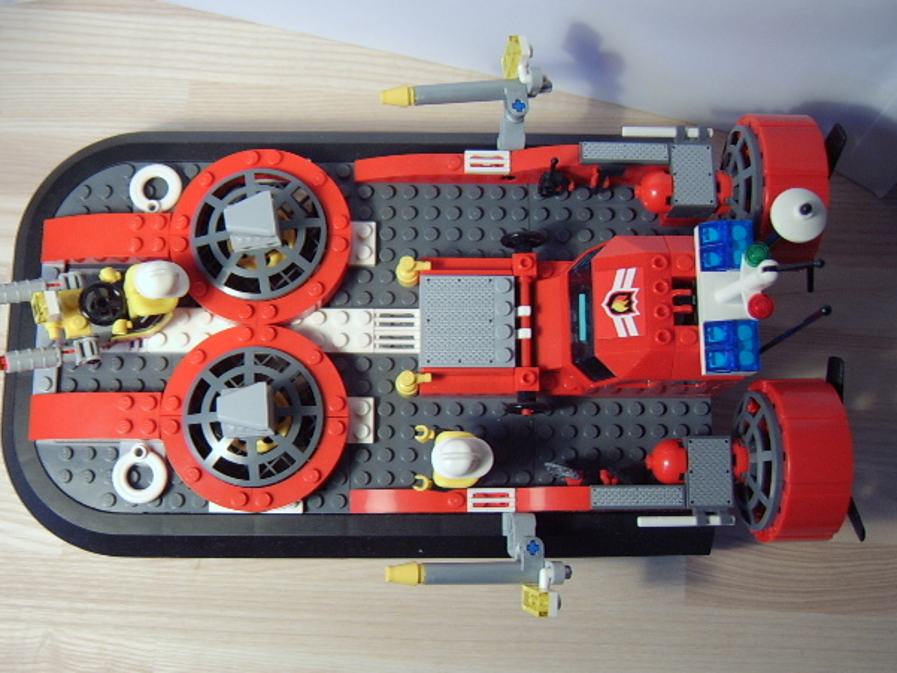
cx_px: 443
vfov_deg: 43.0
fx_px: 855
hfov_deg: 55.3
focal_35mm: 33
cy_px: 349
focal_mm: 8.13
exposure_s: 1/15
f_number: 2.7
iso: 100
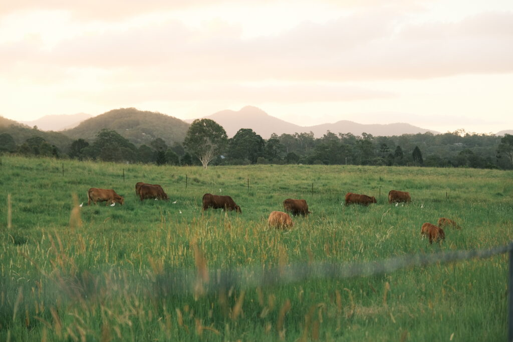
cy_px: 171
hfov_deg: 24.5
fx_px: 1183
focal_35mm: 83
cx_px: 256
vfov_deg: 16.5
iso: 800
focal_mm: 55
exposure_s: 1/400
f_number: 2.8
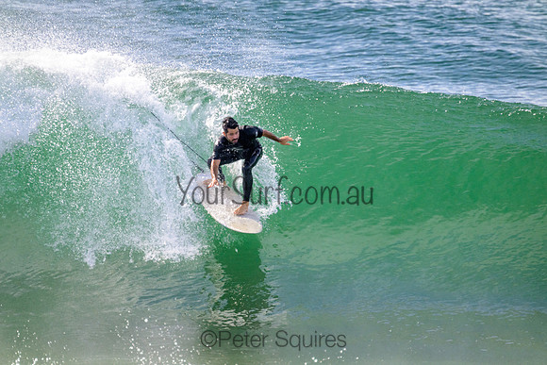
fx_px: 12158
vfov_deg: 1.7
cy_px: 182
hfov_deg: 2.6
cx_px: 274
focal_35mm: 800
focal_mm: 800
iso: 1400
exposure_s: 1/2000
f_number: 11
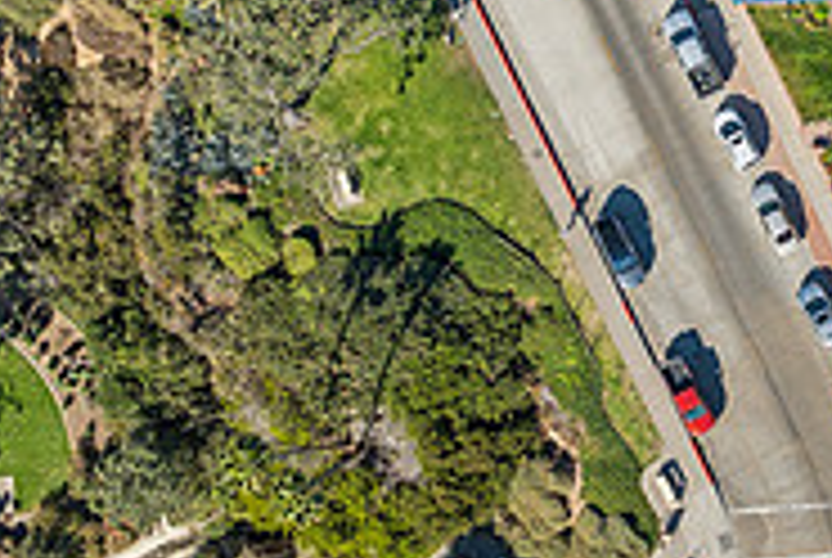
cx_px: 832
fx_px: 1806
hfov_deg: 24.7
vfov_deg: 17.6
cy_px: 292
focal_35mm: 78
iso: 140
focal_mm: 12.3
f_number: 2.8
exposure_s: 1/1000
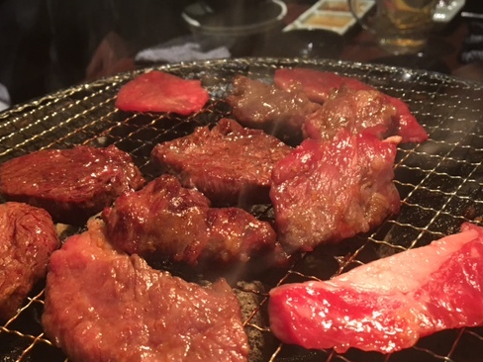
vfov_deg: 37.5
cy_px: 227
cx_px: 210
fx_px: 530
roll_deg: +5.4
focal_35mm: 38
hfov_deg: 48.8
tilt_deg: -37.4
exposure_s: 1/30
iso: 160
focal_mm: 4.15
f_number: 2.2
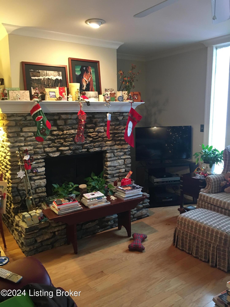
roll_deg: -0.7
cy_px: 154
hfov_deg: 48.2
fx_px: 257
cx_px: 115
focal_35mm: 29
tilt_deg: -8.9
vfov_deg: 61.7
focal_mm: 4.15
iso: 100
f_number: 2.2
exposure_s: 1/8
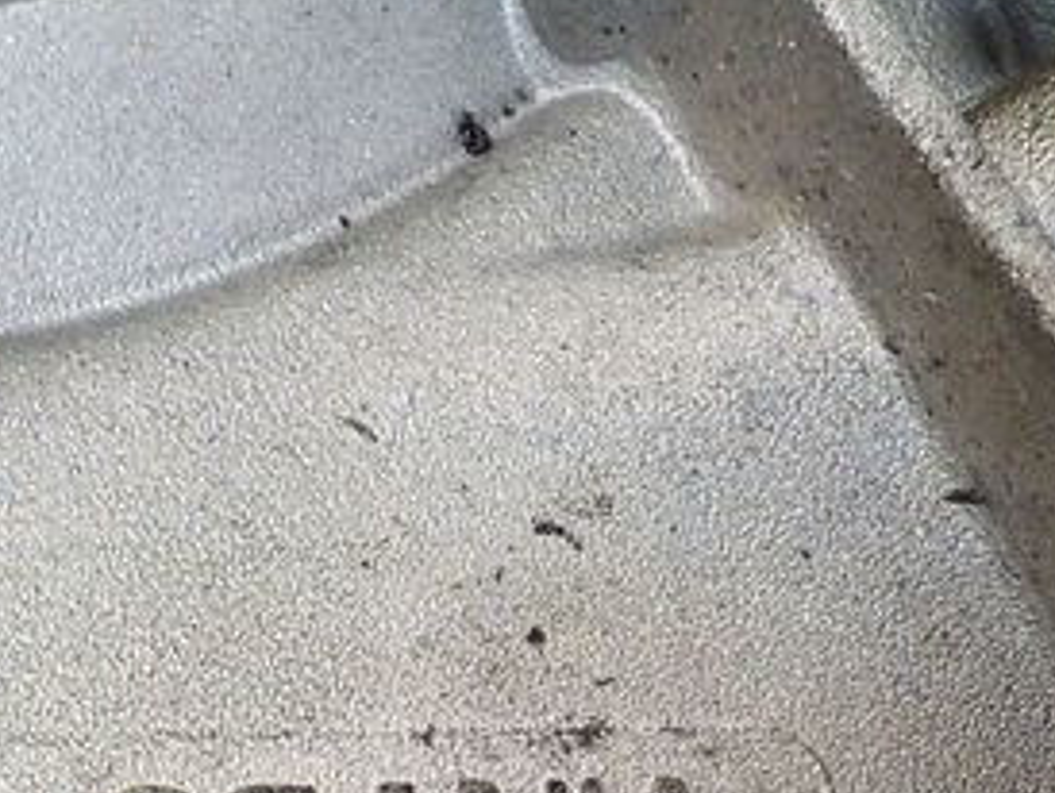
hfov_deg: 27.7
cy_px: 843
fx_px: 2135
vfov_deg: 20.2
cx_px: 466
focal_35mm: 70
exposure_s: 1/30
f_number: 3.3
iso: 320
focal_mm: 4.1
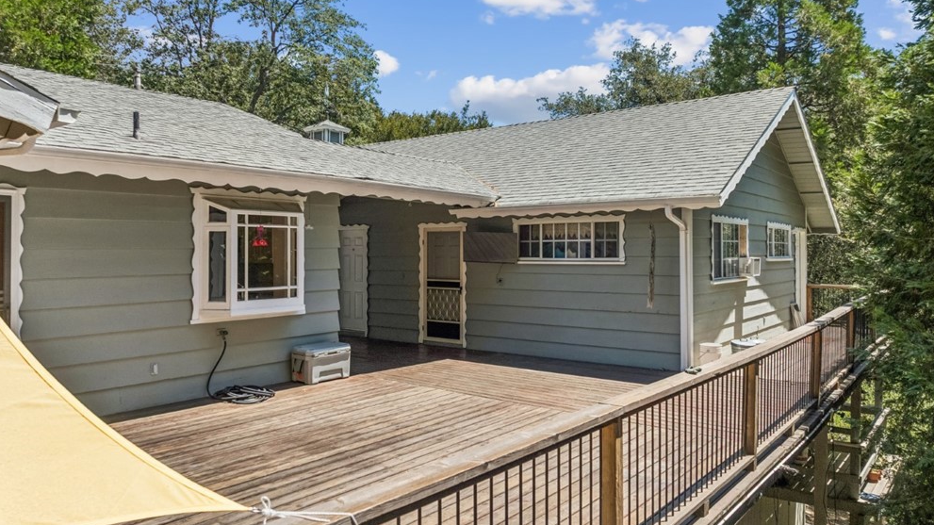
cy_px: 257
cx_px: 458
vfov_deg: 42.9
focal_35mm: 27
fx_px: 669
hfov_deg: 69.9
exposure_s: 1/80
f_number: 2.8
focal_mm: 12.3
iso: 130
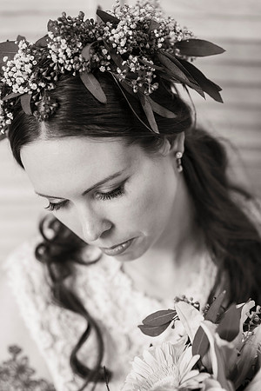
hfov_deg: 16.1
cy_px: 196
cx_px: 130
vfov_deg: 23.9
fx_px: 924
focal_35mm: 85
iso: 1600
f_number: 2.5
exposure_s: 1/640
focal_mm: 85
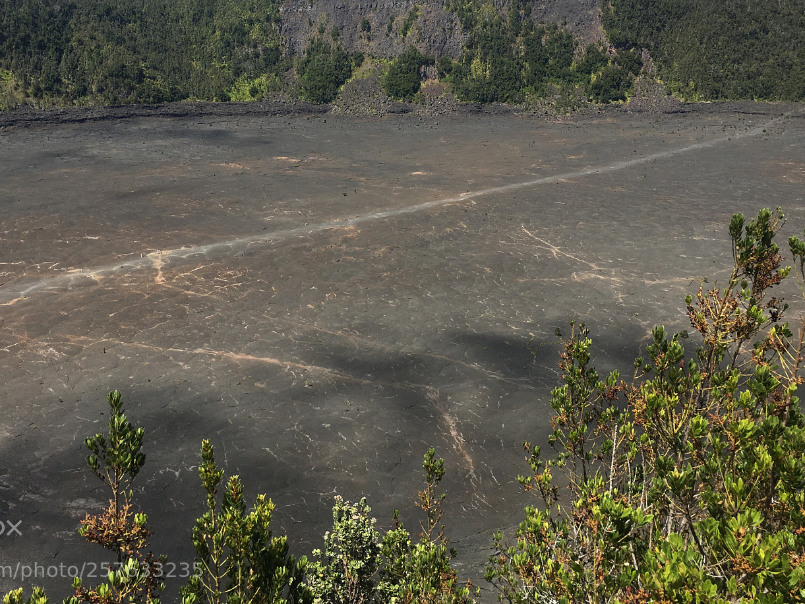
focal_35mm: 38
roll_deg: -1.6
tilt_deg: -11.2
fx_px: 884
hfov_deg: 49.0
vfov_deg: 37.5
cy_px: 226
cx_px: 386
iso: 25
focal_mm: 4.15
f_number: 2.2
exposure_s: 1/1221
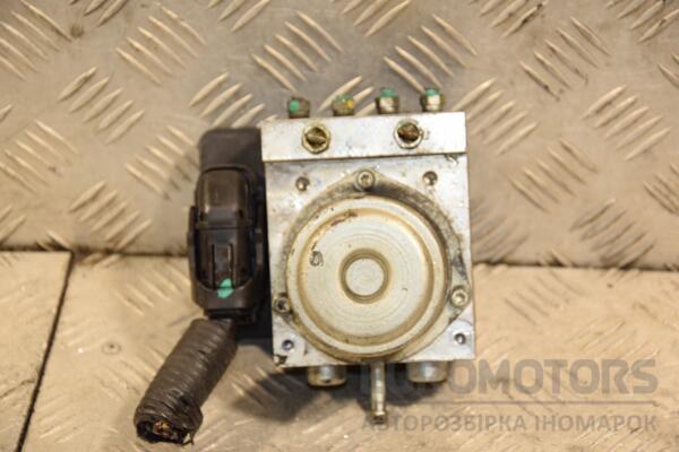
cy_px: 226
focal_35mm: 112
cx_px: 340
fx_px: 2122
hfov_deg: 18.2
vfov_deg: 12.2
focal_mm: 75
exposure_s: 1/160
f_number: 5.3
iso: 800
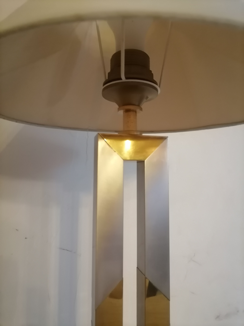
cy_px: 163
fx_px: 244
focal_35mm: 26
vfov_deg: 67.3
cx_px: 122
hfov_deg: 53.1
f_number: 1.8
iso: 1250
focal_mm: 5.4
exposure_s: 1/25
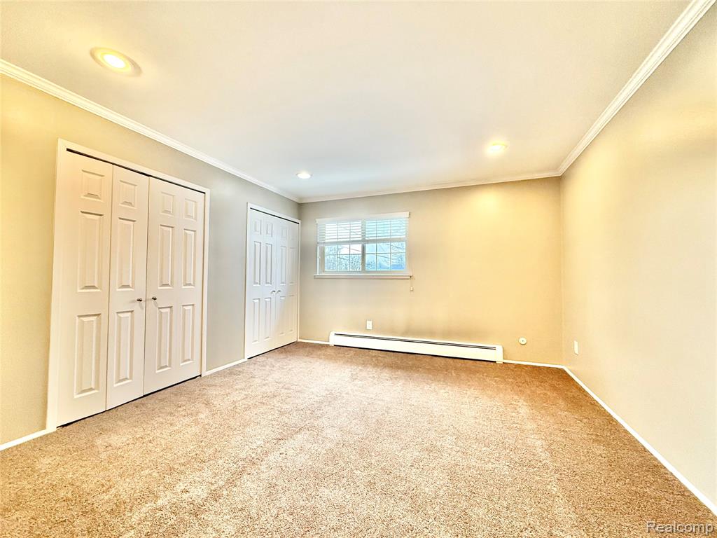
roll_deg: -0.6
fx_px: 290
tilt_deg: +1.4
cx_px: 358
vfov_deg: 85.7
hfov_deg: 102.1
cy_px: 269
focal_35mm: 14
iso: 320
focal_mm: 2.22
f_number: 2.2
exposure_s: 1/120
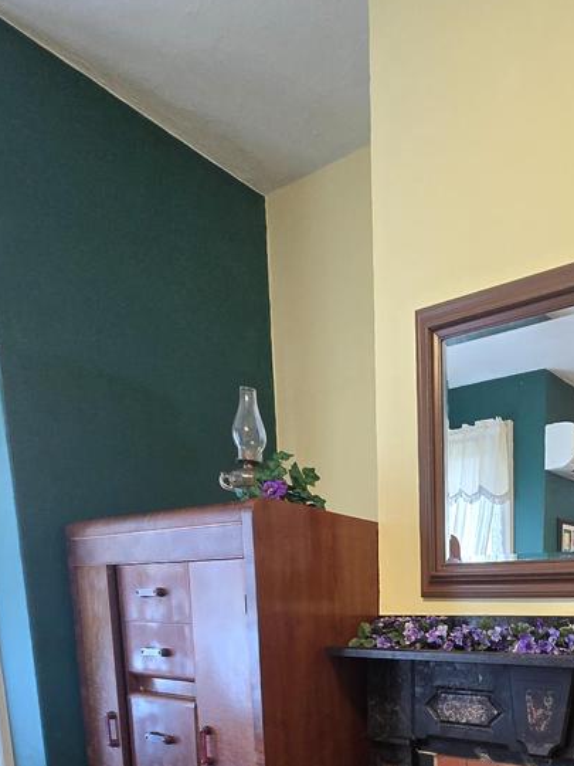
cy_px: 748
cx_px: 544
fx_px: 575
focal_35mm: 26
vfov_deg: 54.3
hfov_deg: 46.4
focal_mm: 2.2
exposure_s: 1/60
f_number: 2.2
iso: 500
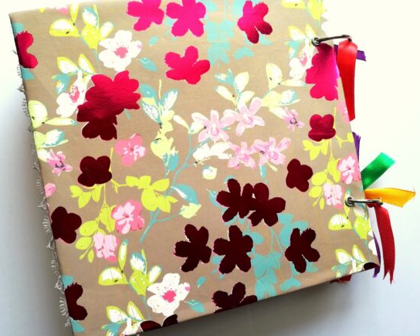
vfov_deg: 51.5
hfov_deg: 62.2
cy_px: 164
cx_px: 204
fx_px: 348
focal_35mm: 28
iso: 50
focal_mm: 3.83
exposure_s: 1/50
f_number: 2.2
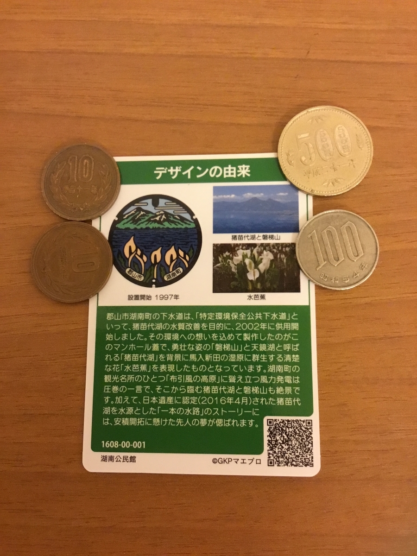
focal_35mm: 31
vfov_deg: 58.4
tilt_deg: -80.2
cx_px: 208
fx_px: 498
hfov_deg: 45.4
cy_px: 278
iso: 250
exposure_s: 1/25
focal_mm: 3.3
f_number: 2.4
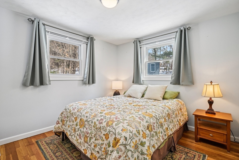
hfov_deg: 93.3
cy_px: 80
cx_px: 121
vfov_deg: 70.5
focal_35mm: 17
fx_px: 113
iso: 400
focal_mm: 16
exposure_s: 1/50
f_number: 8
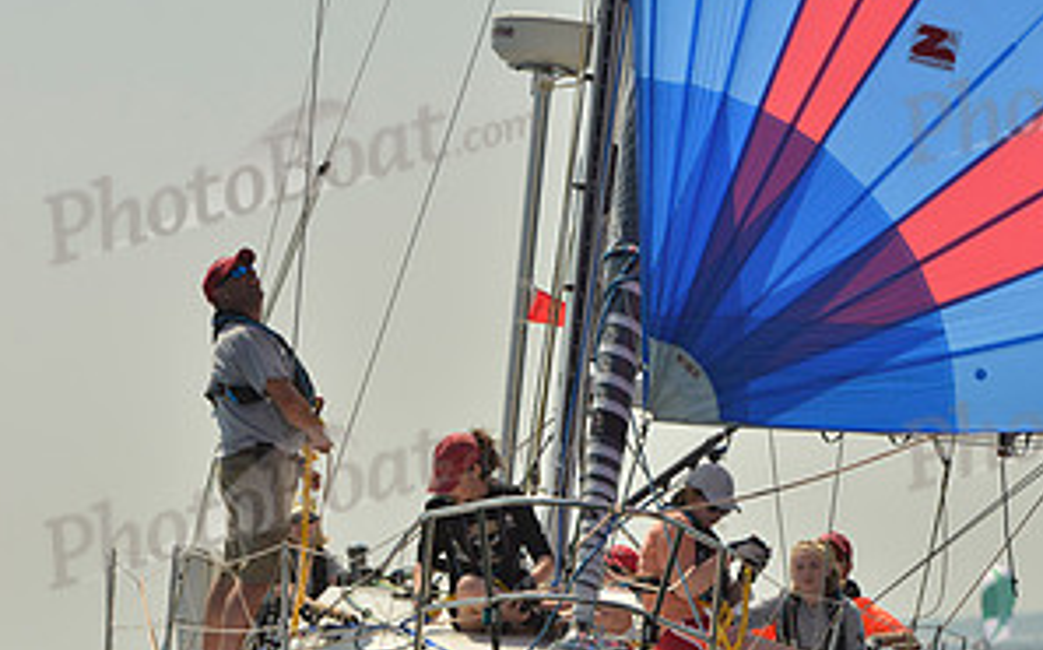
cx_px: 723
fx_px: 8207
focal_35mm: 289
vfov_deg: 4.5
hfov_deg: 7.3
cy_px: 631
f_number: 9
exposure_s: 1/1250
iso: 200
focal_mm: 145
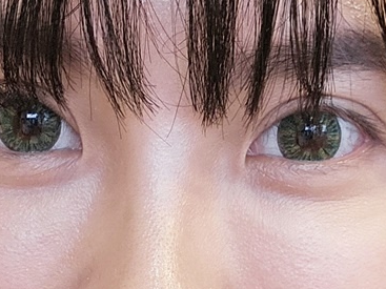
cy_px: 276
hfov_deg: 18.0
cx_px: 229
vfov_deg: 13.4
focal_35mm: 109
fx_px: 1215
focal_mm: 3.3
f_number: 2.2
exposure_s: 1/60
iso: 250
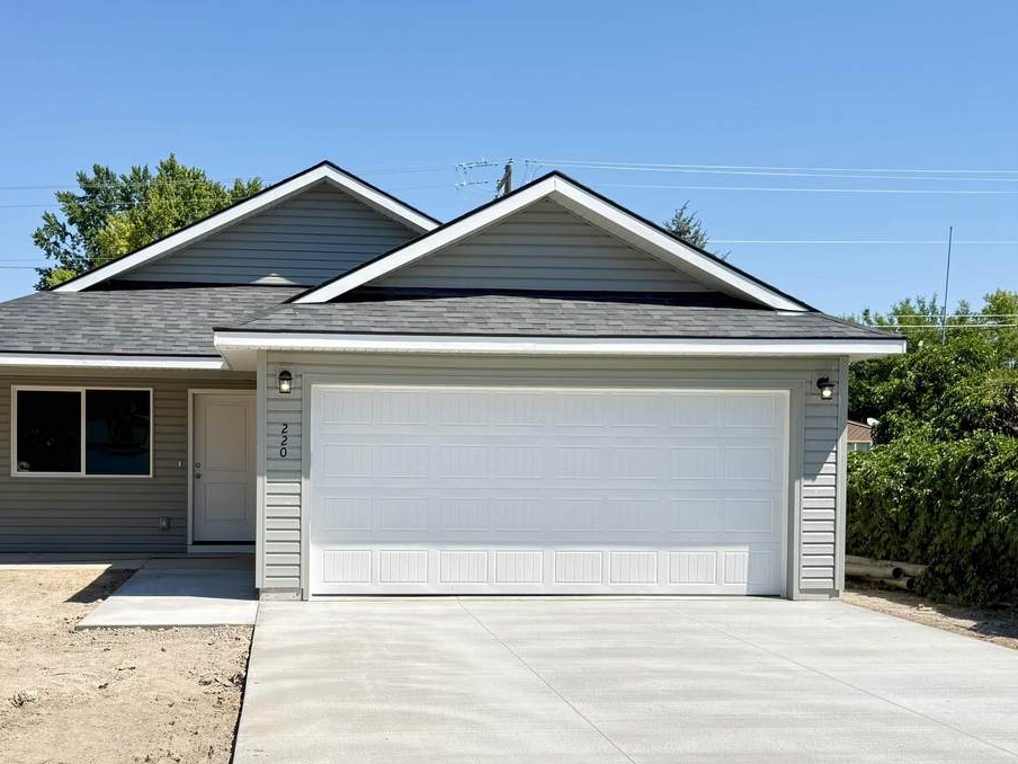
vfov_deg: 41.6
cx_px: 437
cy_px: 452
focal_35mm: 34
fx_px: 1000
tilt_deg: -0.4
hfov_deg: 53.8
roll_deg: -0.4
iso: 80
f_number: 1.78
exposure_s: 1/1618
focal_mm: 6.76
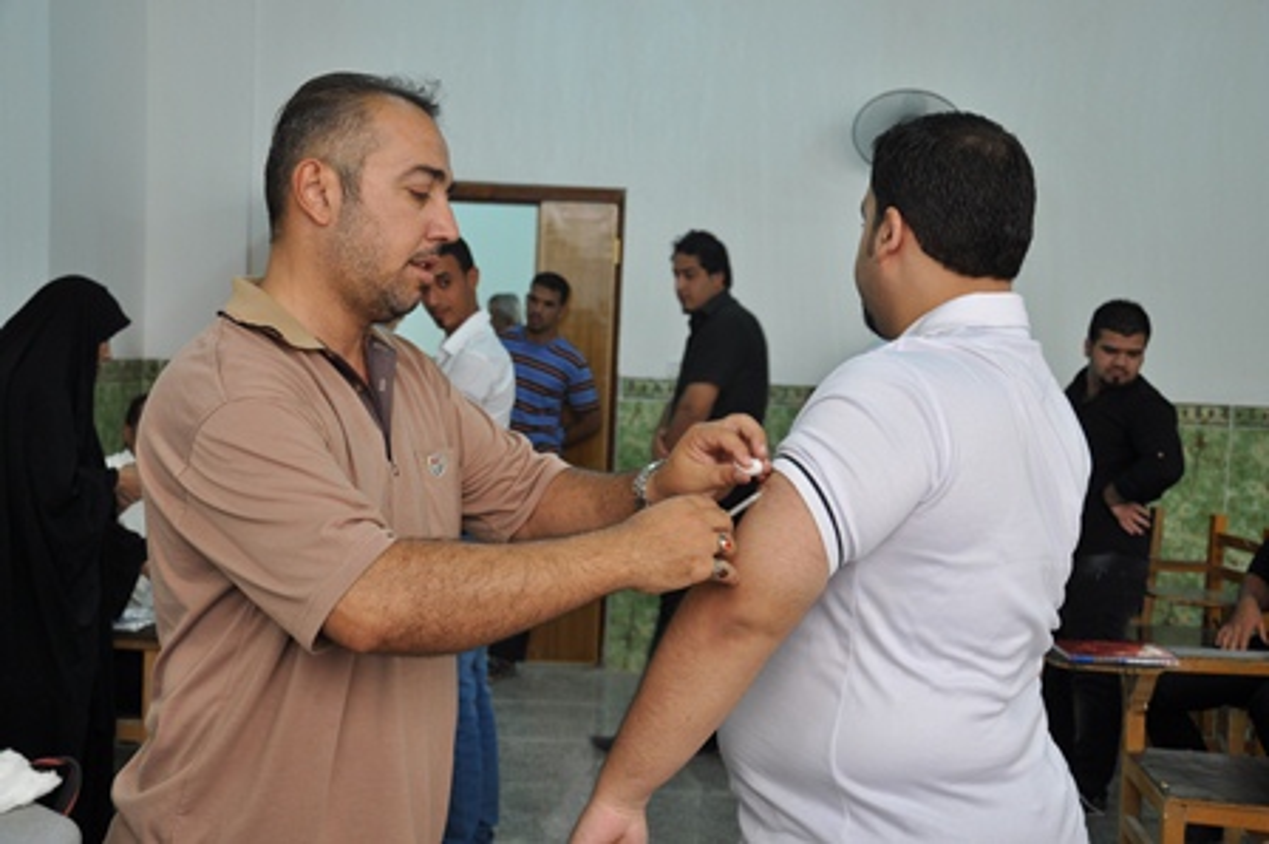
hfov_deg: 41.1
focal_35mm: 48
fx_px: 1691
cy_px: 422
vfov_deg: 28.0
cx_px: 634
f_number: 5.6
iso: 200
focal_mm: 32
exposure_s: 1/30
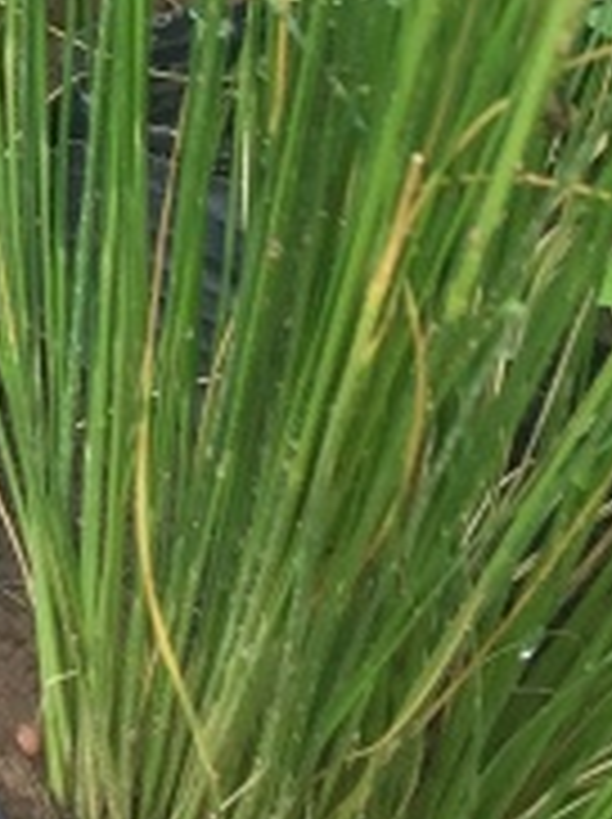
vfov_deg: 10.7
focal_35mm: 170
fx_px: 4017
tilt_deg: -41.3
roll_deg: -0.3
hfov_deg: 8.1
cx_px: -756
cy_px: -821
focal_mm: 4.15
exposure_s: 1/231
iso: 32
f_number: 2.2
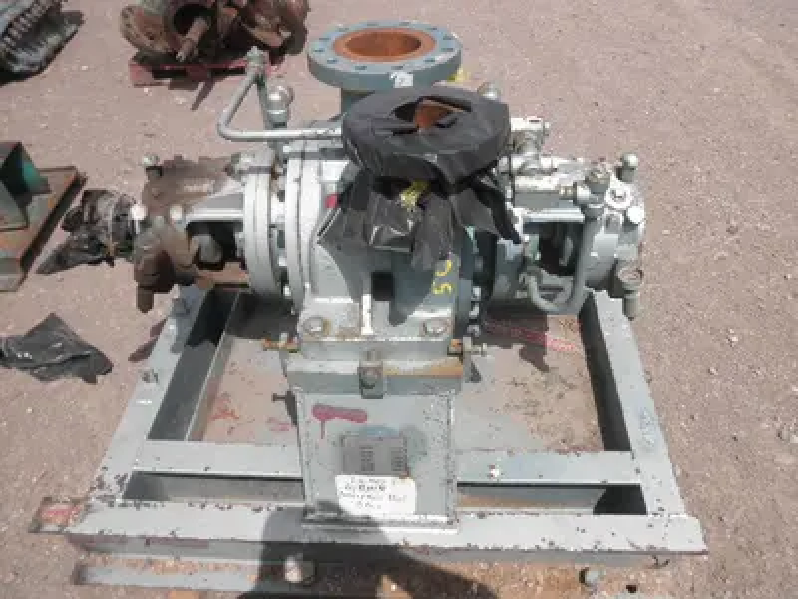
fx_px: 645
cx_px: 399
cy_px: 300
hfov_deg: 63.4
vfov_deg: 49.7
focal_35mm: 28
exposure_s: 1/200
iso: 64
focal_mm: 5
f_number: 8.5
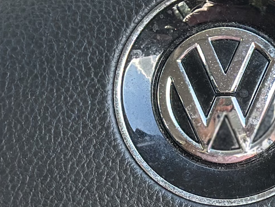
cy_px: 206
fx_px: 1573
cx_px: 237
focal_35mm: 198
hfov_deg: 10.0
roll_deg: -1.4
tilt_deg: -29.3
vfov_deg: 7.5
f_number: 1.78
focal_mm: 6.86
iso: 100
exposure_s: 1/171
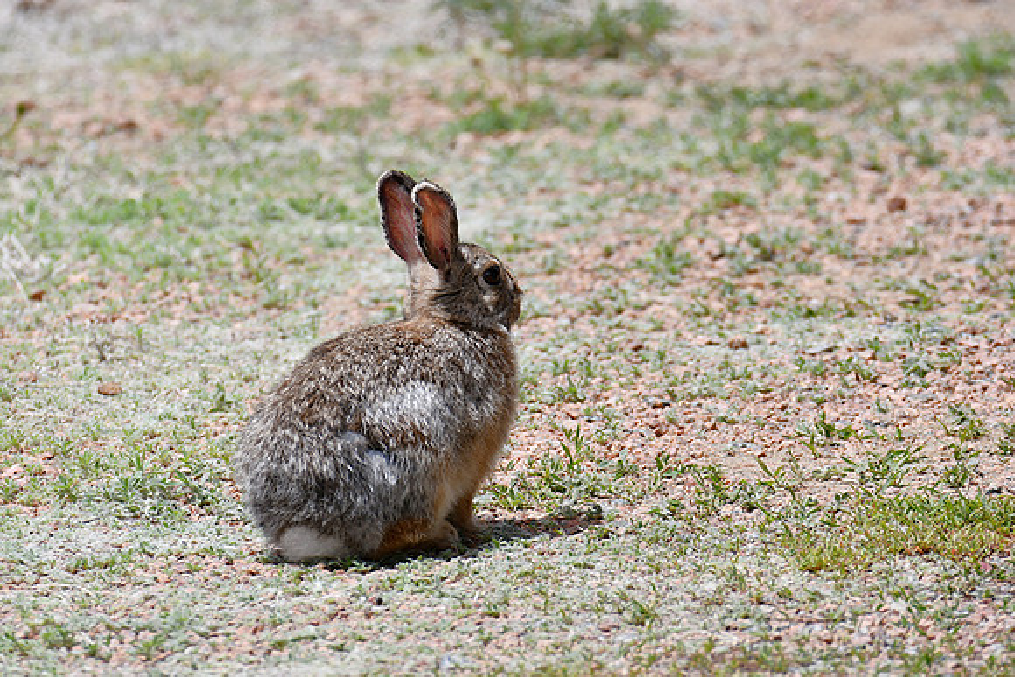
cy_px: 338
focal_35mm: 262
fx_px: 7388
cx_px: 508
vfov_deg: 5.2
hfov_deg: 7.9
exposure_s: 1/500
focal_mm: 175
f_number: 8
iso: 160
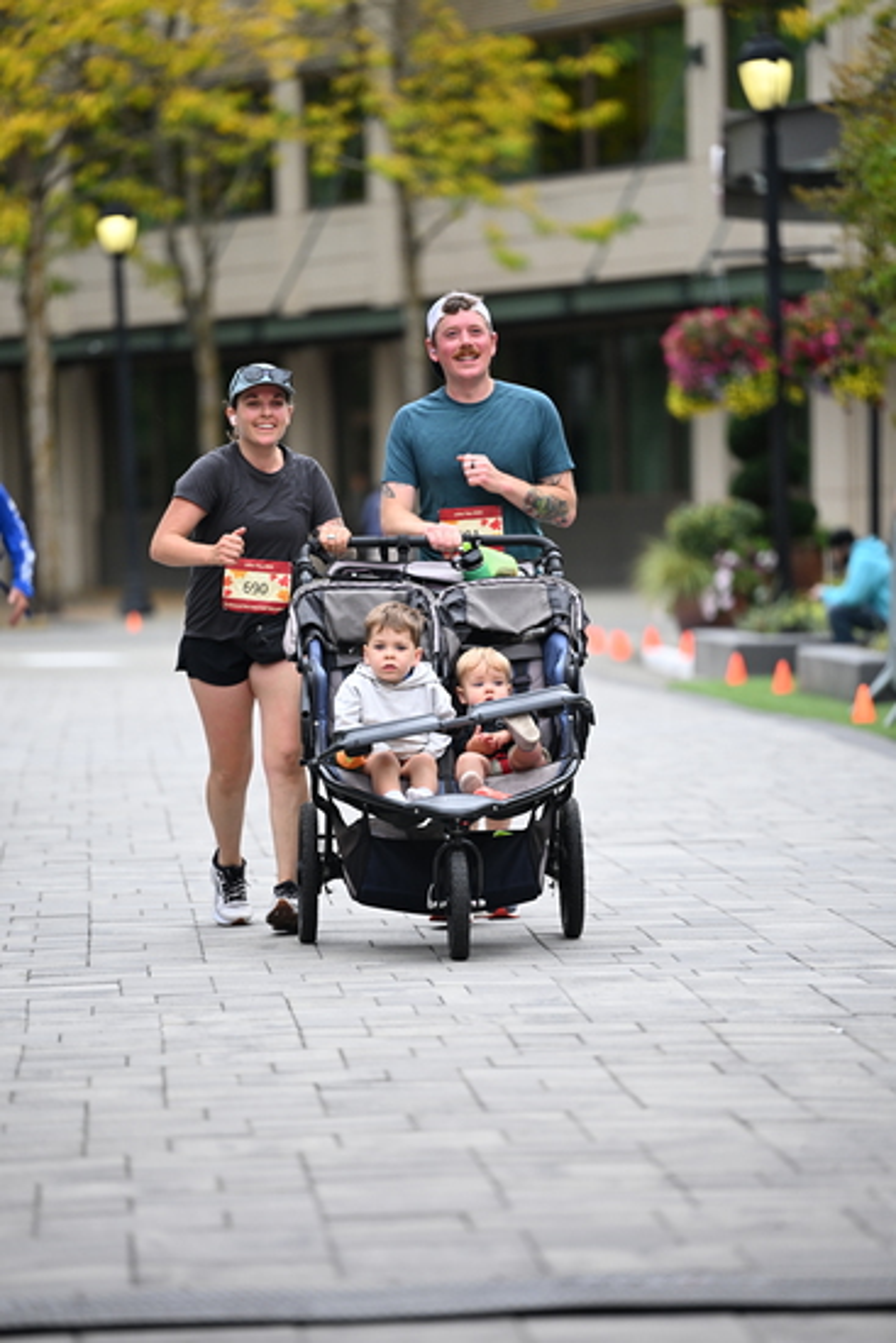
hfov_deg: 7.6
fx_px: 6715
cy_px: 672
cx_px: 448
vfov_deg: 11.4
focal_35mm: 180
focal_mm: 180
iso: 640
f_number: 2.8
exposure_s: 1/2000
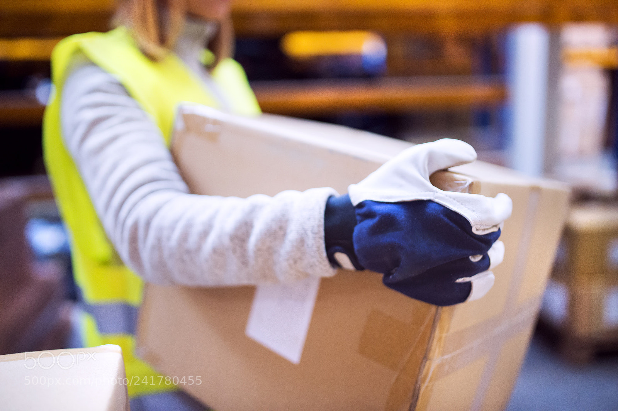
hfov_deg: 54.5
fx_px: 600
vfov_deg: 37.8
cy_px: 206
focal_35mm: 35
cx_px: 309
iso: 3200
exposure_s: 1/400
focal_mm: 35
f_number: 1.6
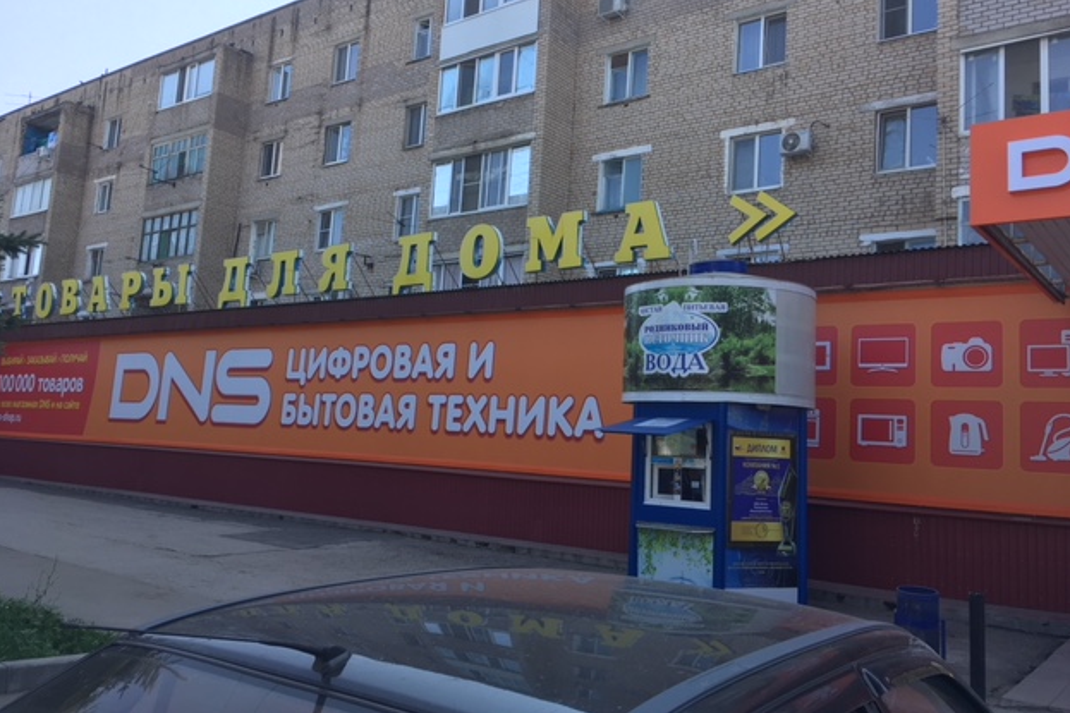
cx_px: 543
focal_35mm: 31
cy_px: 328
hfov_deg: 60.3
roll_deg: -2.9
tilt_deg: +7.4
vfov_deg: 42.3
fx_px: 921
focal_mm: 4.15
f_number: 2.2
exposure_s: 1/396
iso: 25
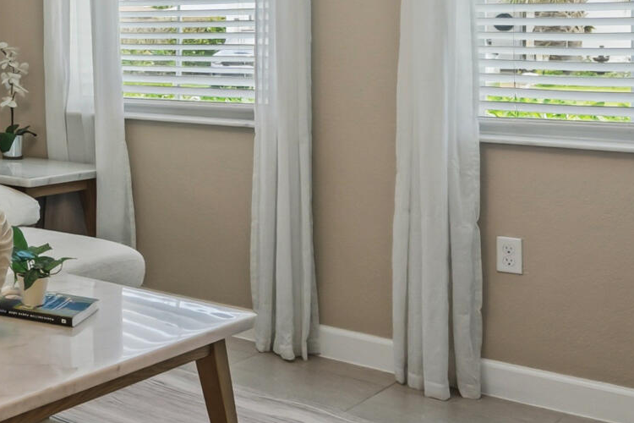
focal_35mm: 56
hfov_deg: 29.1
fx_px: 986
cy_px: 46
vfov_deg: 23.6
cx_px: -184
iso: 250
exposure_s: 1/2
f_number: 9
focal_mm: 14
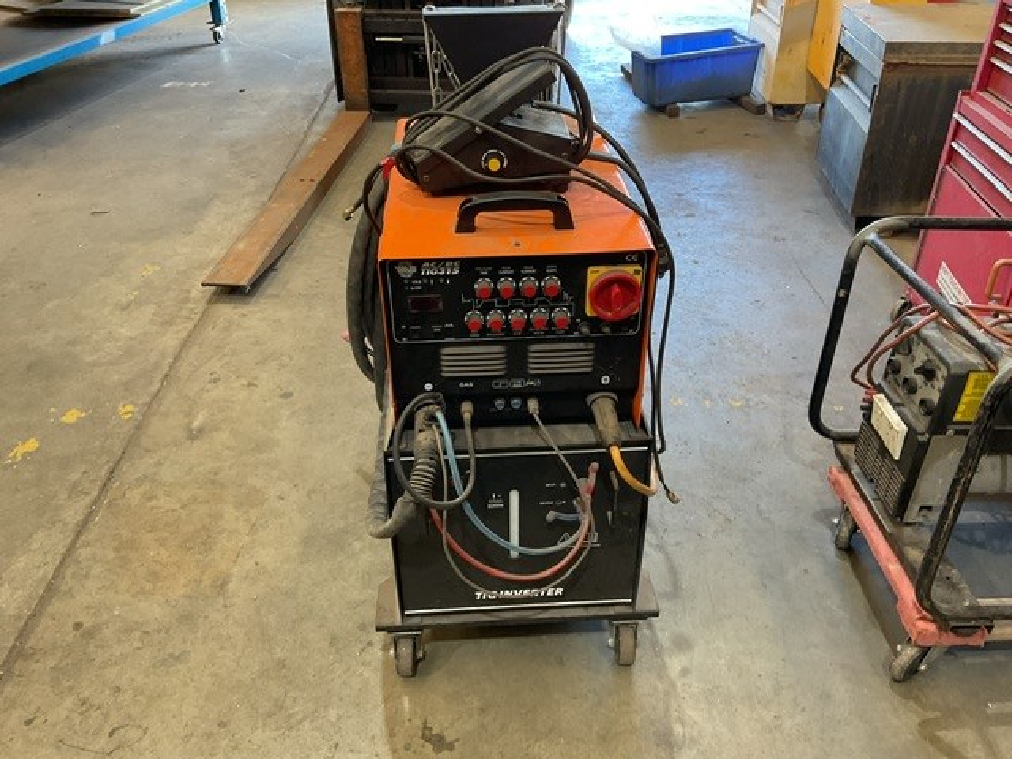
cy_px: 380
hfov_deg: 61.7
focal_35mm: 29
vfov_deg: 48.2
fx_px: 848
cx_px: 506
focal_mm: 3
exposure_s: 1/60
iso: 125
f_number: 1.8
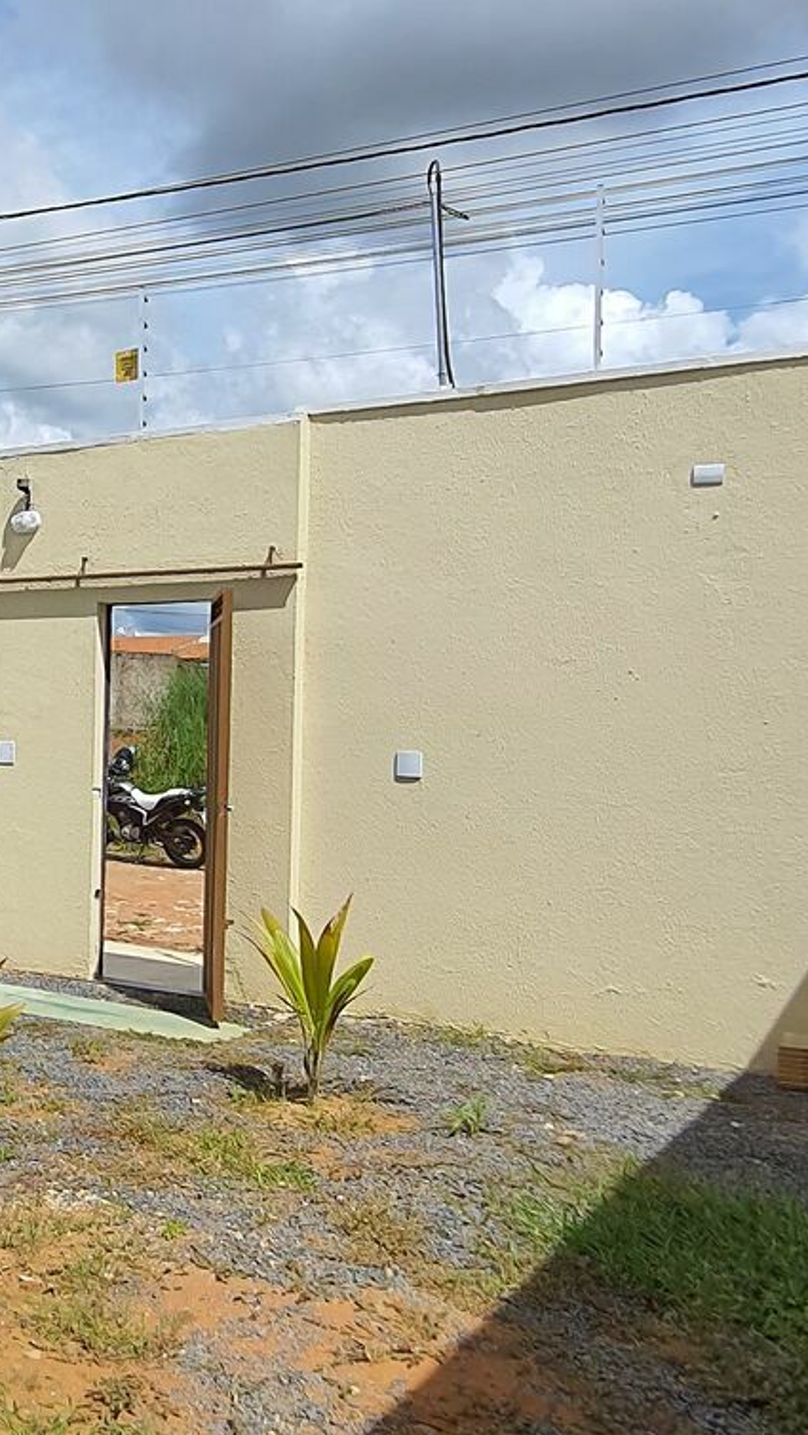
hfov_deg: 29.7
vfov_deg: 55.0
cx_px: -72
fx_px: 1370
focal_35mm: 36
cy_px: 606
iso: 50
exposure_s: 1/2112
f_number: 2.2
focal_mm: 1.74
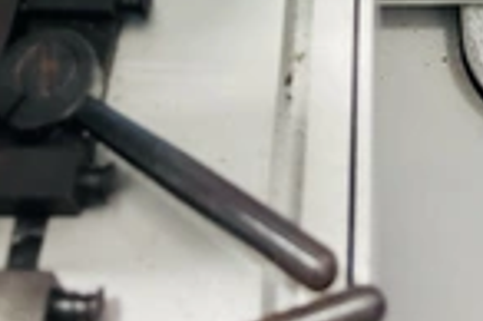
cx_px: 361
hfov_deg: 27.0
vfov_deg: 15.4
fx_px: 992
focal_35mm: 74
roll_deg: +2.4
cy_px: -285
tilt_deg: -44.5
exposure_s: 1/40
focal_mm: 5.1
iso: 640
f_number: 1.6
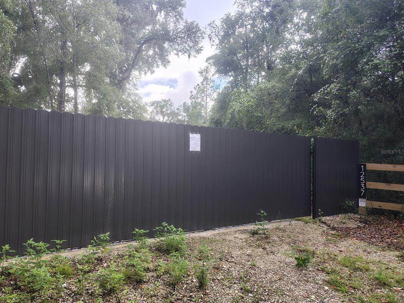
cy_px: 151
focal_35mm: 26
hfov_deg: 67.2
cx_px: 187
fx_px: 303
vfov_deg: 53.1
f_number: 1.8
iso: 100
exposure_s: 1/120
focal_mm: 5.56
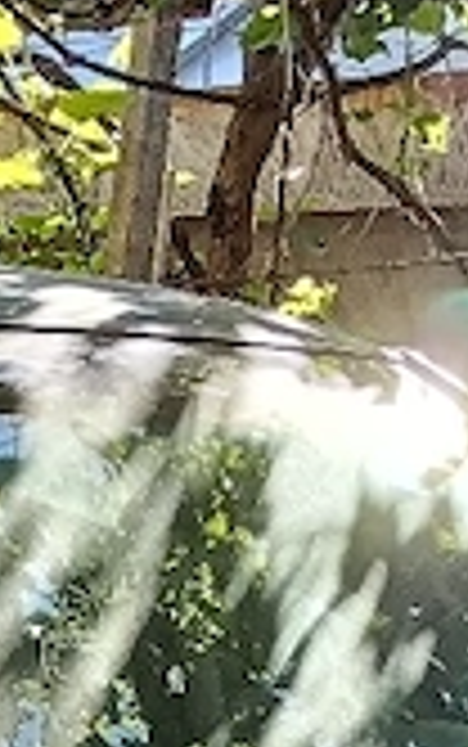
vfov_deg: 13.4
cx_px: 32
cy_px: 1386
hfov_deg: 9.5
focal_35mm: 138
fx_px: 2811
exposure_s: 1/101
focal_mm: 3.98
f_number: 1.8
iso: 100
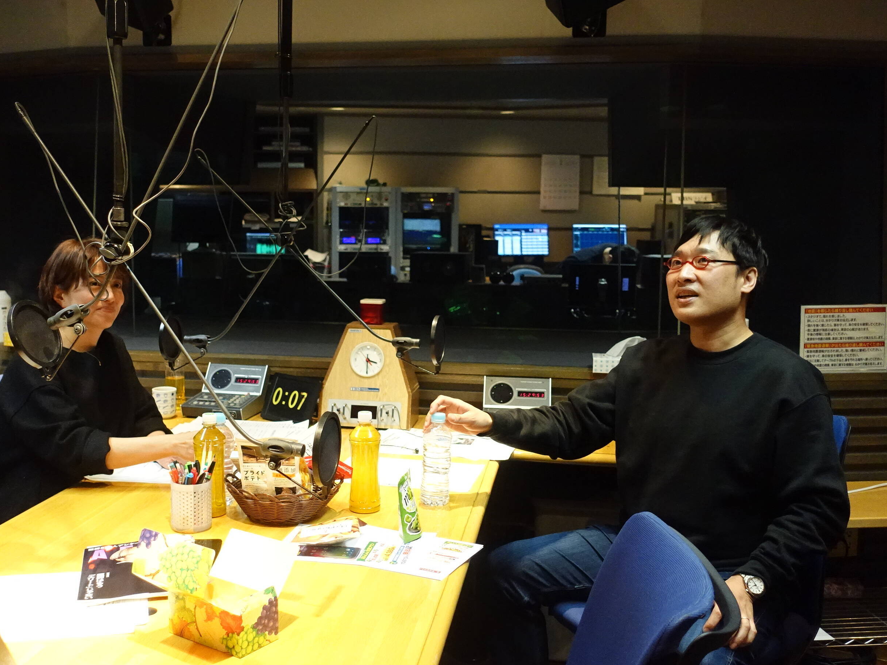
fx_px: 974
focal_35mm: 38
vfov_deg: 37.7
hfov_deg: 48.9
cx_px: 395
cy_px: 333
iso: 3200
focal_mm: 12.81
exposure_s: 1/250
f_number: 2.8
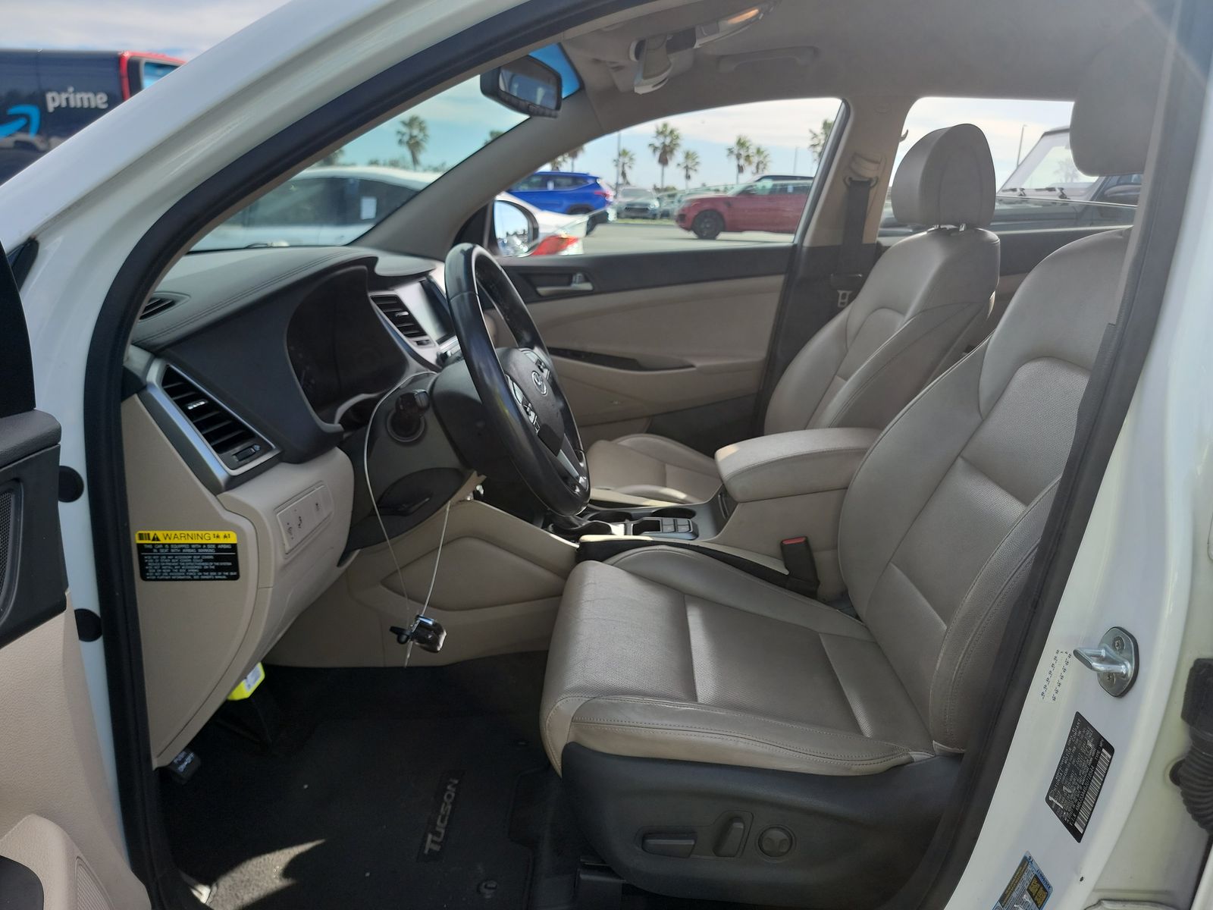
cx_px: 606
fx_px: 841
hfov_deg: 71.6
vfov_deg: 56.8
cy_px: 455
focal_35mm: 24
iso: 50
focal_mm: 6.7
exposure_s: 1/244
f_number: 1.8
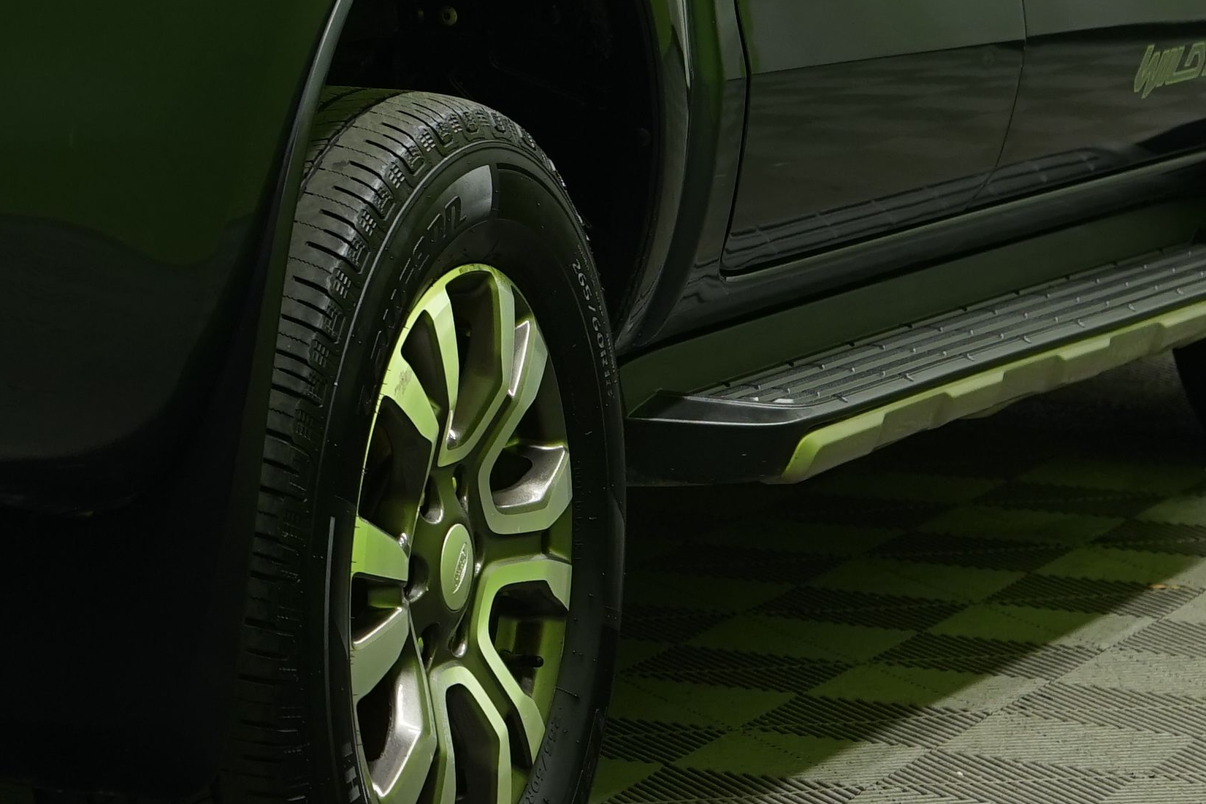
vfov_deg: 7.2
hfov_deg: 10.7
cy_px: -274
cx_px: -260
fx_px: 6332
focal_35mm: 189
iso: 500
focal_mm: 52
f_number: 4.5
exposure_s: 1/20
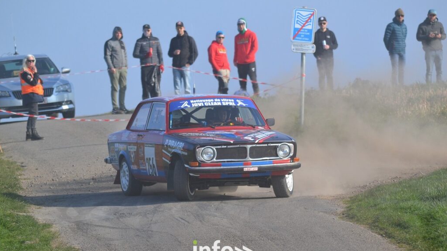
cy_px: 148
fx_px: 5416
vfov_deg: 2.7
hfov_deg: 4.7
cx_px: 223
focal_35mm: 457
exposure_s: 1/1250
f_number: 6
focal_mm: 290
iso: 400
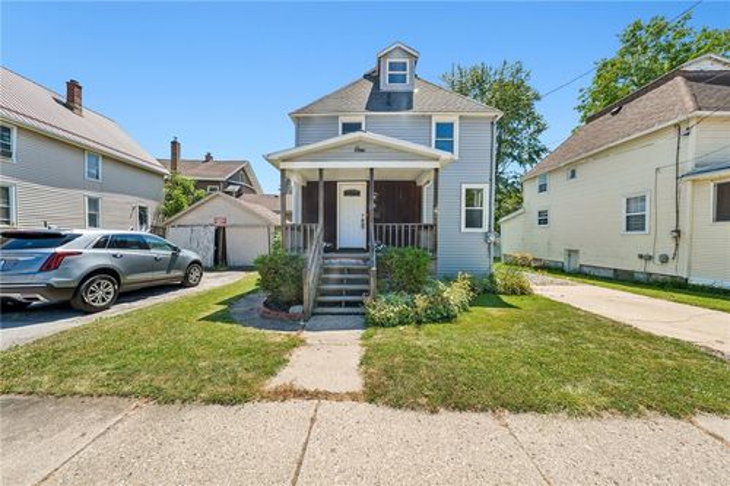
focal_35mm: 12
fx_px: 243
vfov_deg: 90.0
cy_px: 243
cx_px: 365
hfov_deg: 112.6
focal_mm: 12
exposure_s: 1/125
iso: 100
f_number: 9
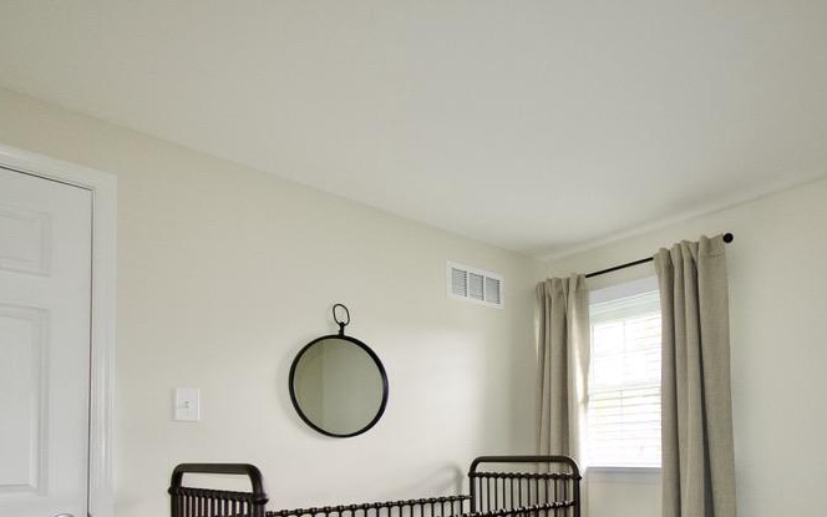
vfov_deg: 46.1
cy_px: 431
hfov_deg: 70.0
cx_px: 564
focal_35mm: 25
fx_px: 563
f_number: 4.5
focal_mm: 10
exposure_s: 1/50
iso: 1000
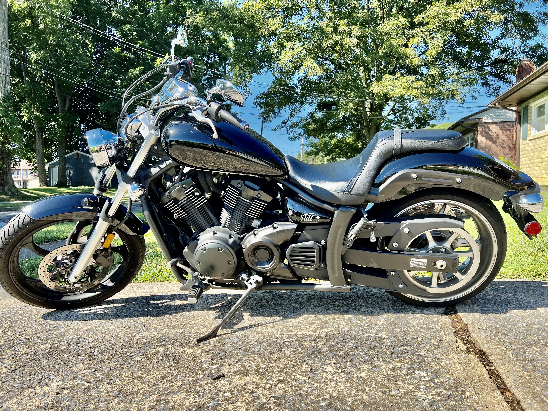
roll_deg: +0.5
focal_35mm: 26
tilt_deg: -2.9
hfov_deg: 67.3
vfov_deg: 53.1
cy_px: 206
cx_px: 274
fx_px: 412
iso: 50
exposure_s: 1/1124
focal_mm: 5.7
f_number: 1.5
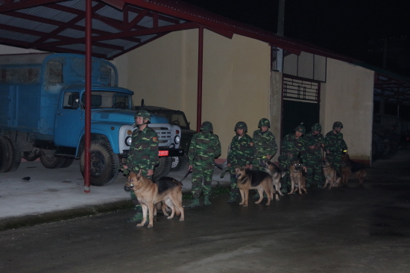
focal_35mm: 42
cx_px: 205
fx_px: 478
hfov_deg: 46.4
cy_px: 136
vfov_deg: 31.9
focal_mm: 28
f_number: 4.5
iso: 3200
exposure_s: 1/60
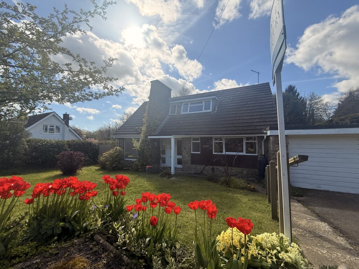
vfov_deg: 85.7
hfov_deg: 102.1
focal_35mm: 14
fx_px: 145
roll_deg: -0.2
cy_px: 134
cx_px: 180
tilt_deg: +2.6
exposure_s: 1/2092
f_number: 2.2
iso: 64
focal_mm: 2.22
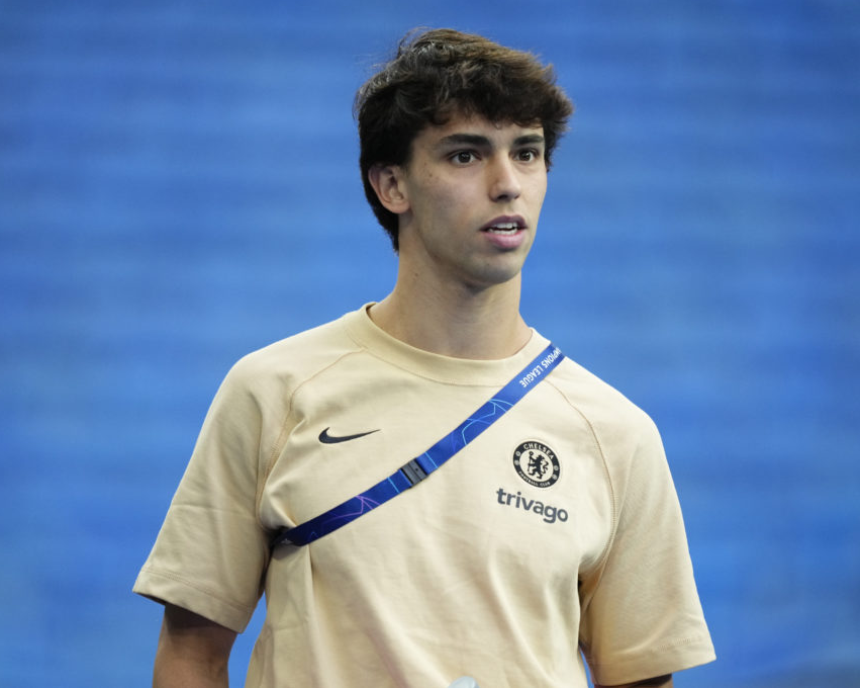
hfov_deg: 4.3
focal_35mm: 452
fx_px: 11499
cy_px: 343
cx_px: 416
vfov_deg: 3.4
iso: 2500
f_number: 2.8
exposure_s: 1/800
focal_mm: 400
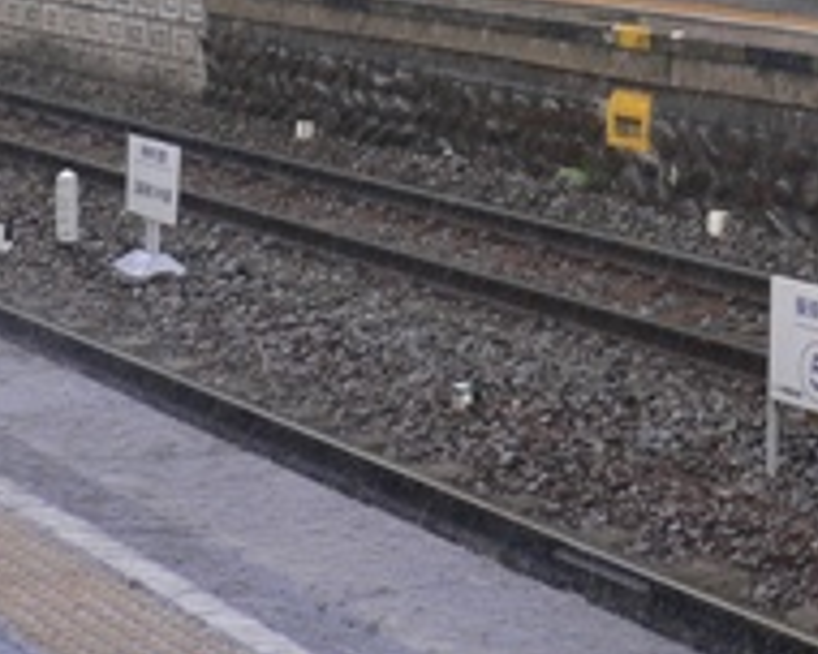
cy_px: -262
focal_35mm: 115
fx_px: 2784
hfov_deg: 16.4
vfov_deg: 12.8
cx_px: 796
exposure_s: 1/160
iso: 80
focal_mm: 5.8
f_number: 2.8
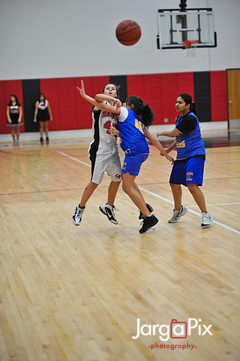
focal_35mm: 85
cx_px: 120
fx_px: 852
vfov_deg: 23.9
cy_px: 180
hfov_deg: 16.0
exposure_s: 1/500
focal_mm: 85
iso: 900
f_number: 2
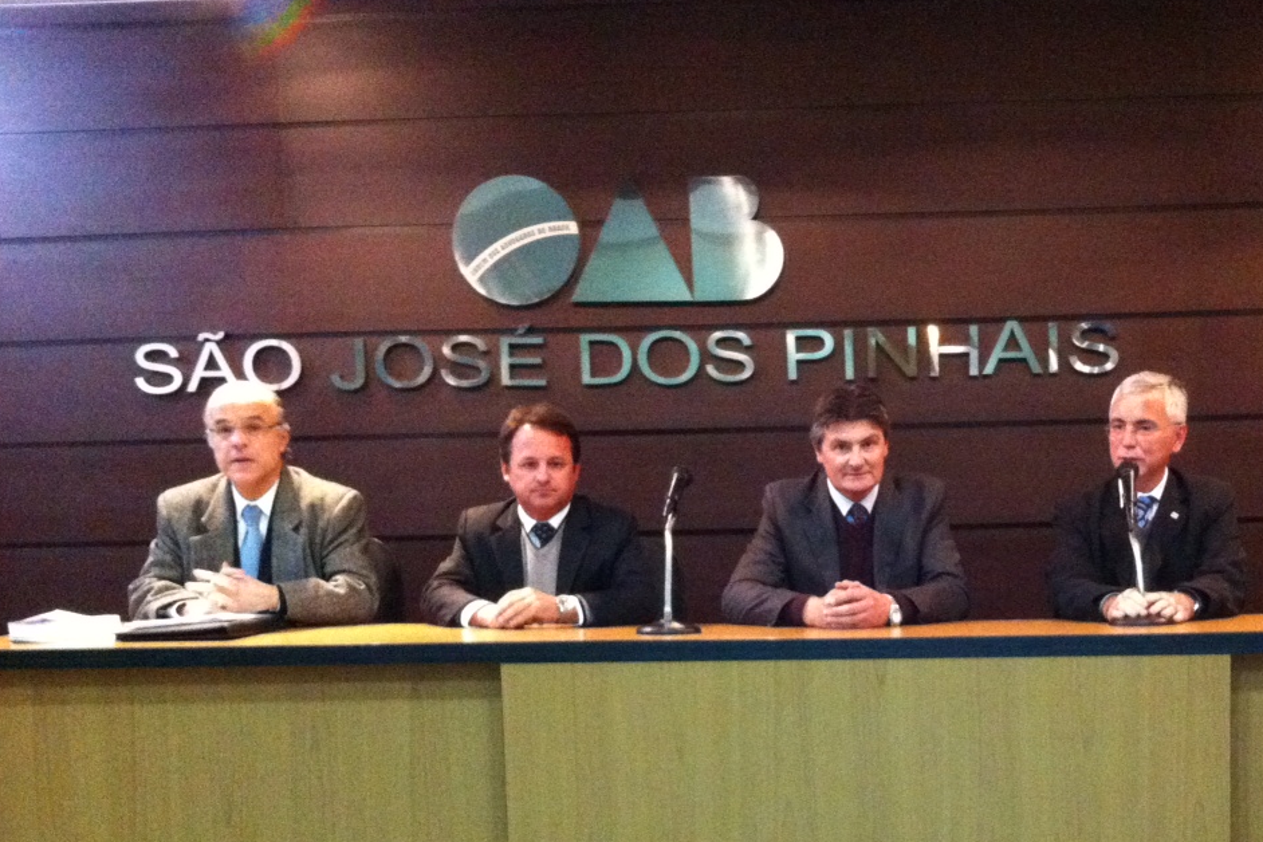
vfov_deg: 26.6
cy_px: 640
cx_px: 862
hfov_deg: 39.0
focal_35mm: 50
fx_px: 1754
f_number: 2.8
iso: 800
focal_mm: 3.85
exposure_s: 1/15
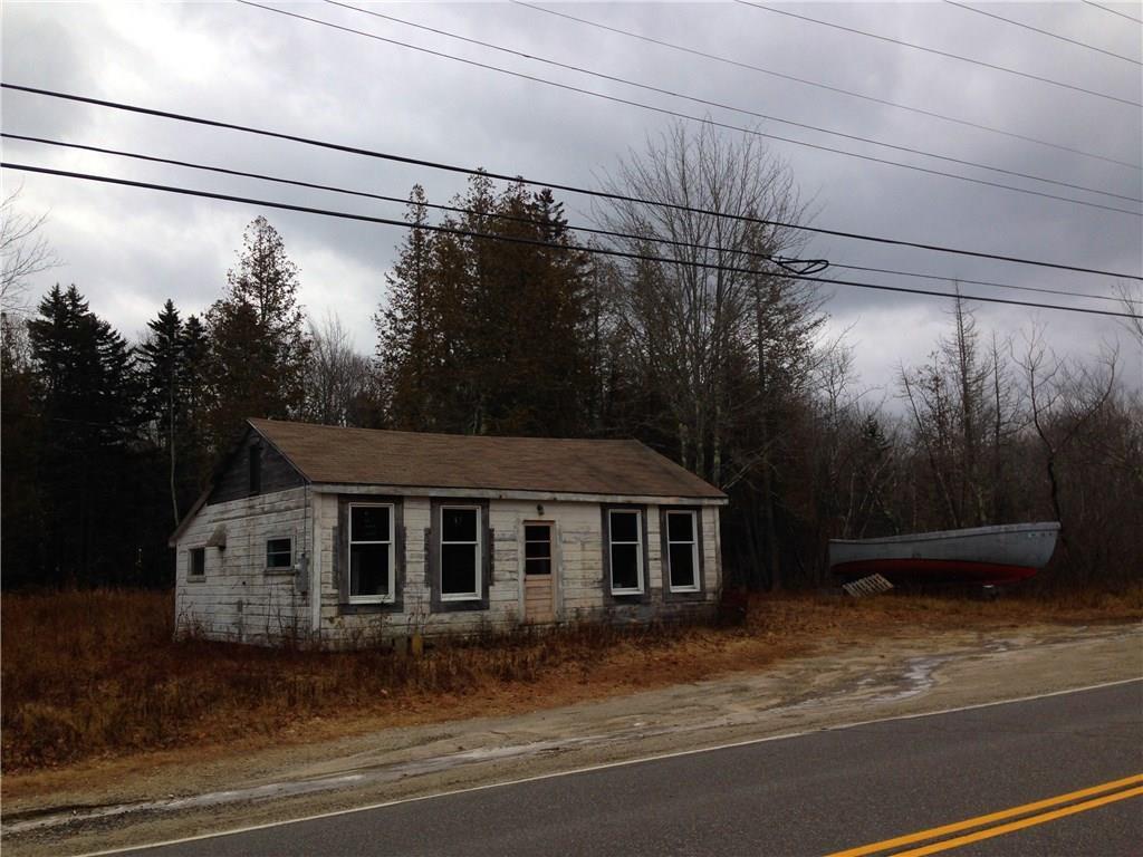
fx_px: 1090
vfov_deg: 42.9
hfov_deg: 55.4
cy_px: 428
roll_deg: -0.8
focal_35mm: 33
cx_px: 572
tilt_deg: +6.7
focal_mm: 4.12
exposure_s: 1/341
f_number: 2.4
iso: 50
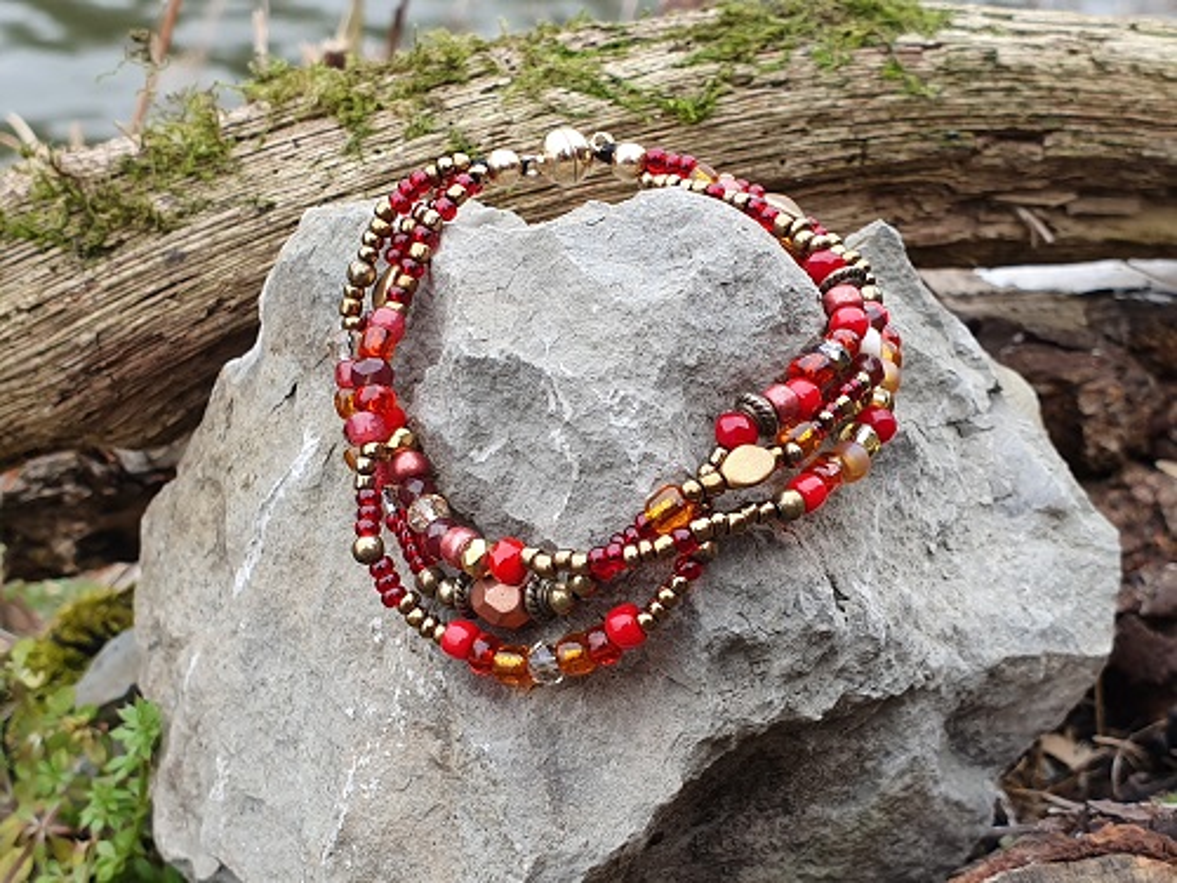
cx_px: 588
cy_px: 442
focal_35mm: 26
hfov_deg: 67.3
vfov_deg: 53.1
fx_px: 884
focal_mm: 4.32
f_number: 2.4
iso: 50
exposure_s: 1/210
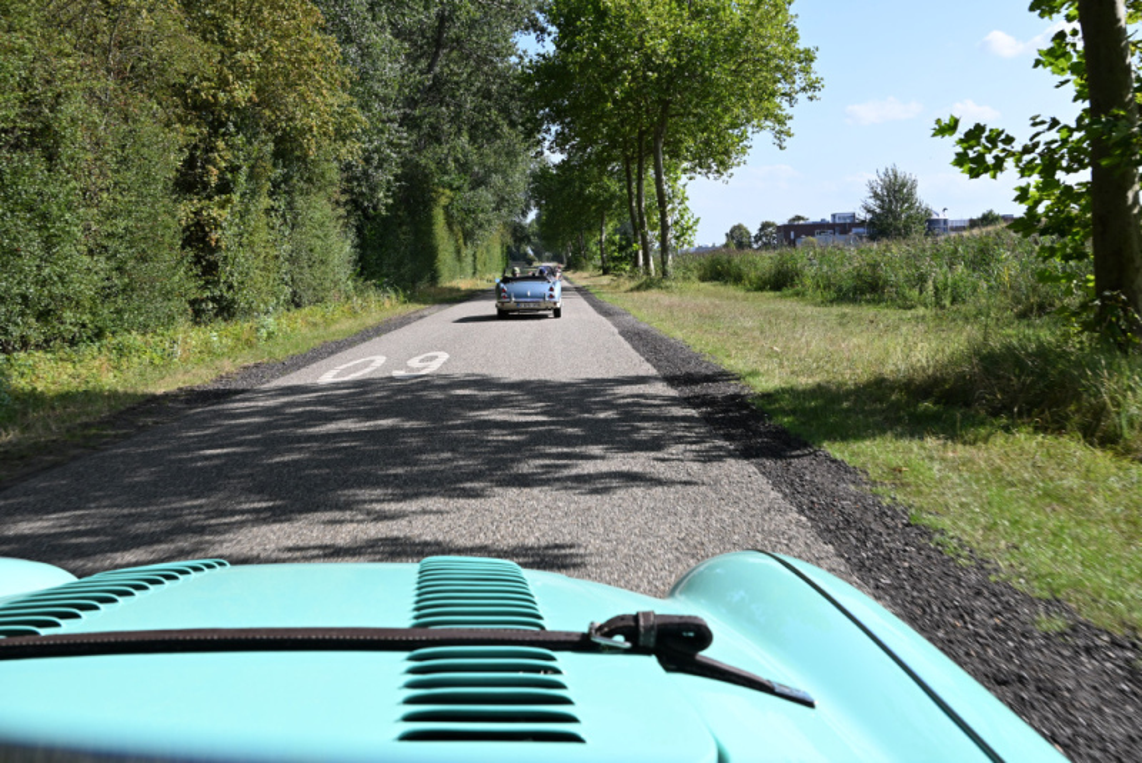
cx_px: 571
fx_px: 1214
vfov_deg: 34.9
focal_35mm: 38
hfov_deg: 50.4
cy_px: 382
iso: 250
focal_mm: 25.5
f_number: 8
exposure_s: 1/500
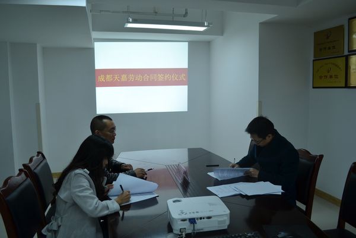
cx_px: 178
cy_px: 119
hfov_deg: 67.4
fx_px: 267
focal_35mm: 27
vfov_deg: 47.9
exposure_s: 1/60
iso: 400
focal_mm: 18
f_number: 4
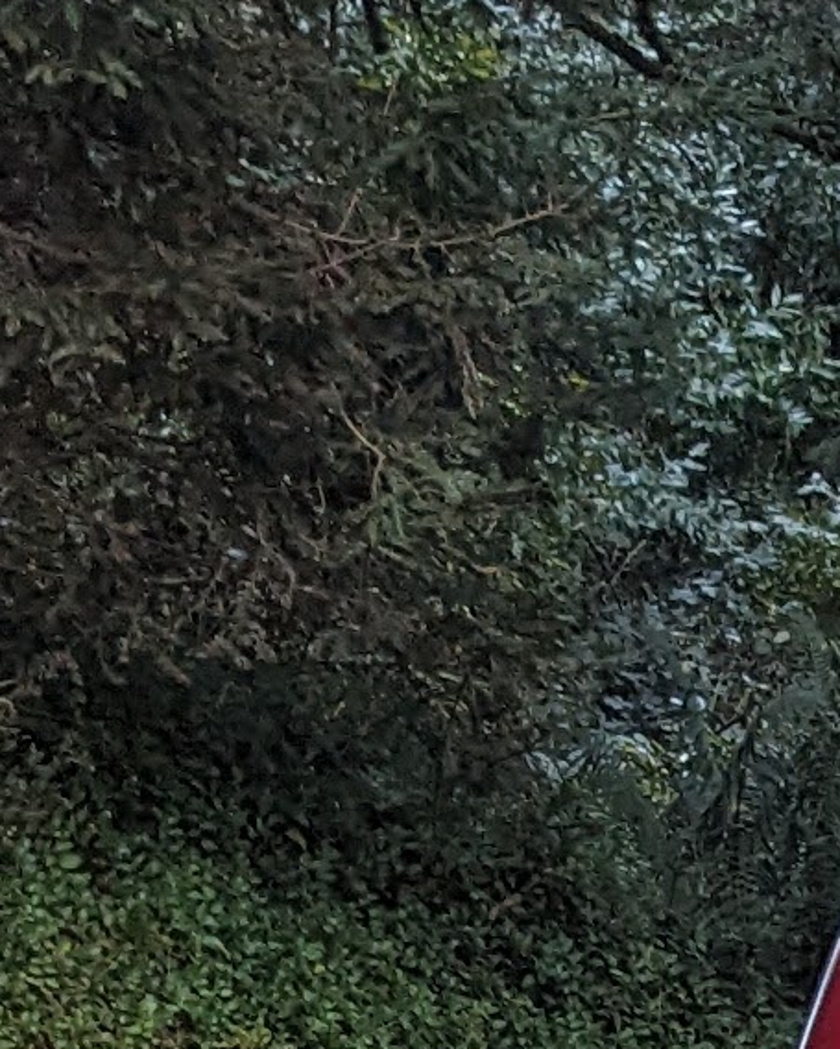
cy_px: 2288
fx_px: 5807
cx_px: 1806
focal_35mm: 187
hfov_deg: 7.8
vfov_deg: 9.5
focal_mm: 4.38
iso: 49
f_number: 1.73
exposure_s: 1/37.4
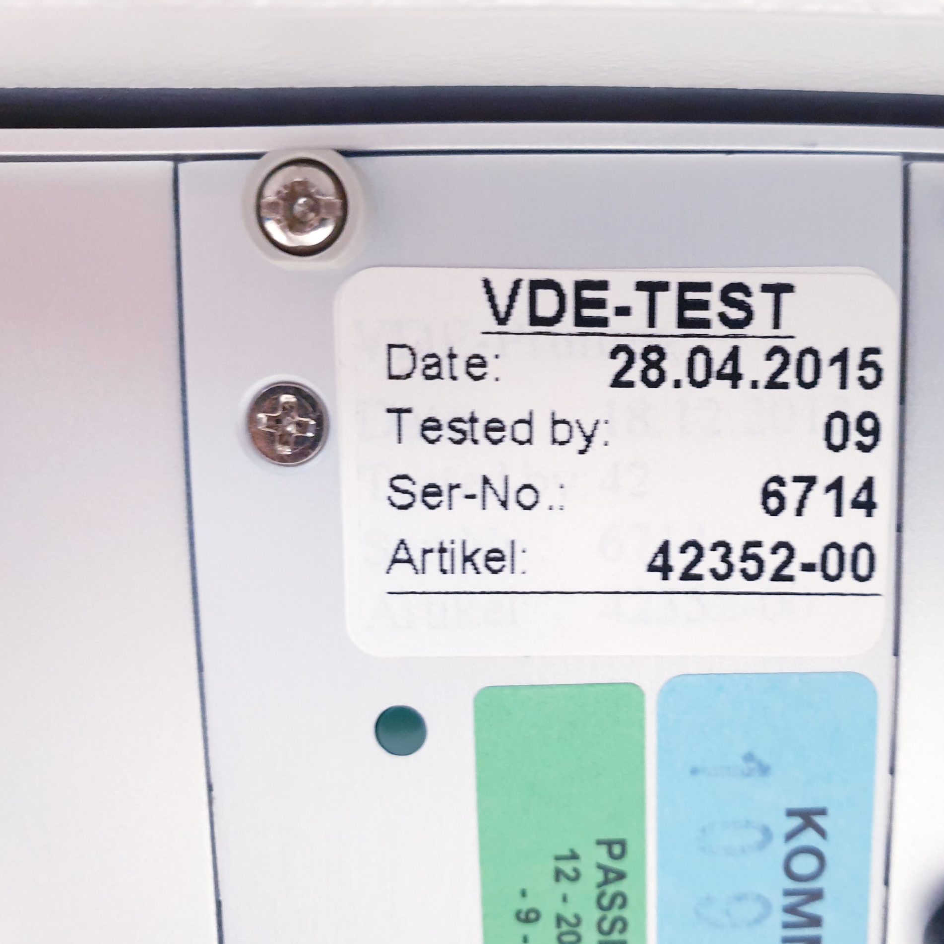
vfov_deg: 52.5
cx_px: 628
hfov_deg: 51.6
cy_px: 472
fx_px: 956
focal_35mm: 31
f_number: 2.4
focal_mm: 4.3
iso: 320
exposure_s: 1/50
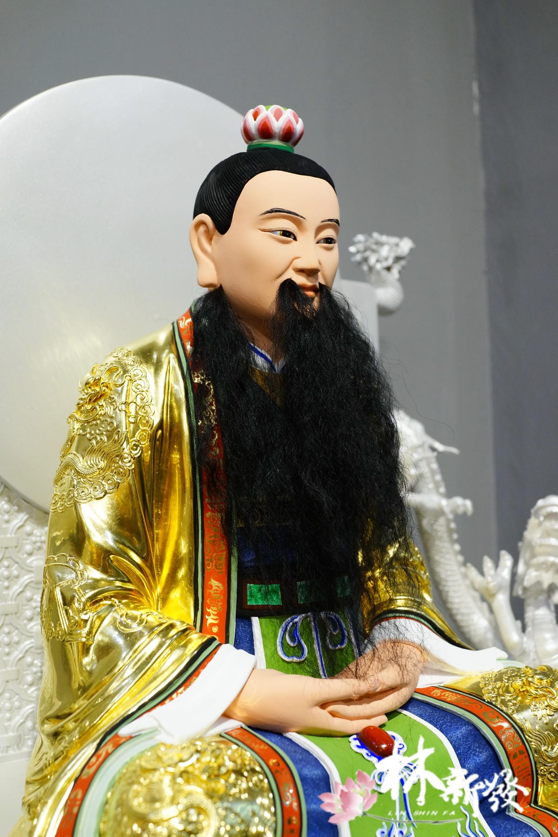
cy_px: 418
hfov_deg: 37.9
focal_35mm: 35
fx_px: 814
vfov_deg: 54.4
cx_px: 279
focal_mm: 35
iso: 1600
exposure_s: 1/125
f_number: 6.3
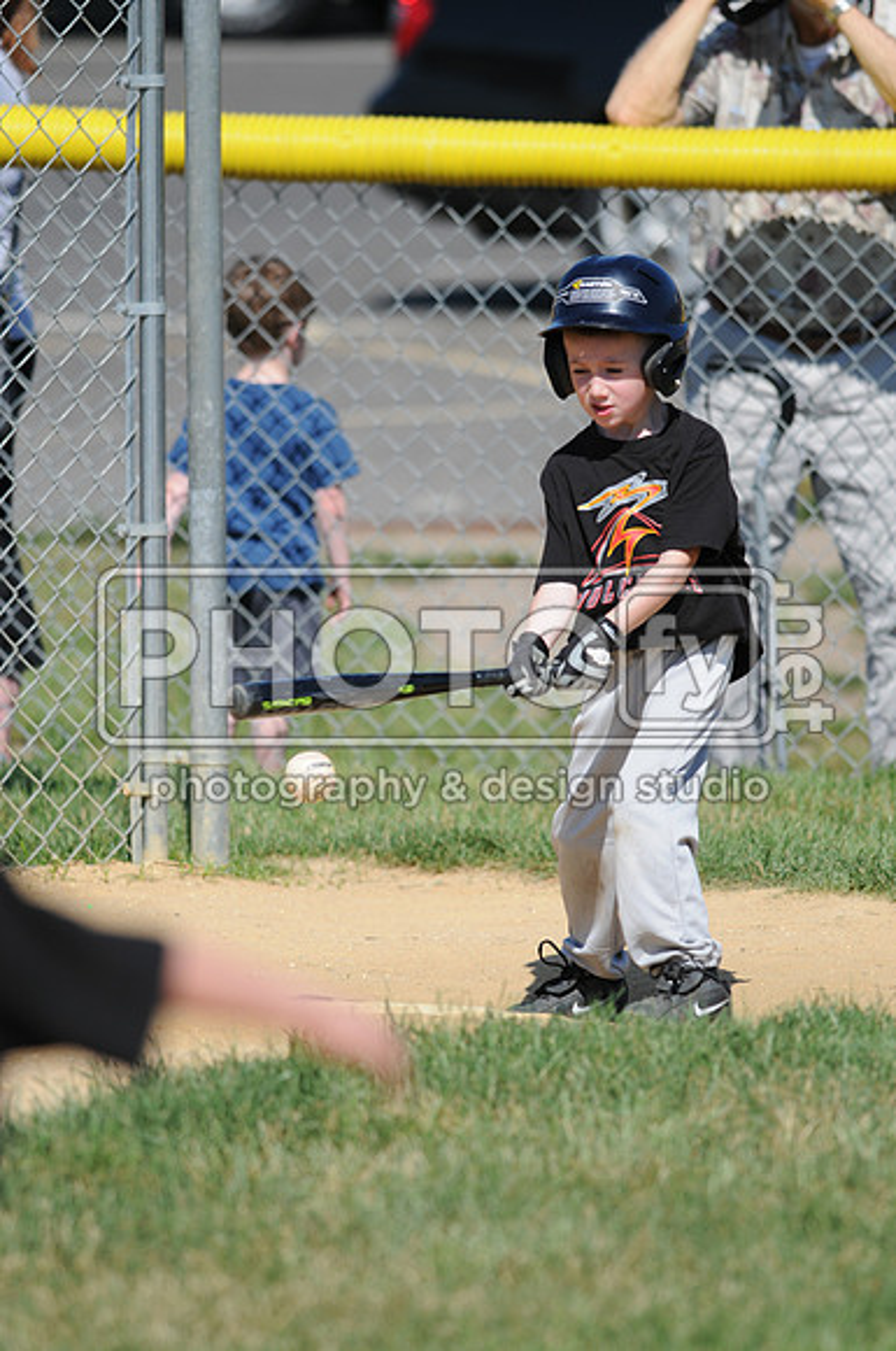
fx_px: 16849
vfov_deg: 4.6
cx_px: 448
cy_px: 676
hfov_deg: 3.0
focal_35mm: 450
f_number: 4
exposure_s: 1/2000
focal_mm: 300
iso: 200
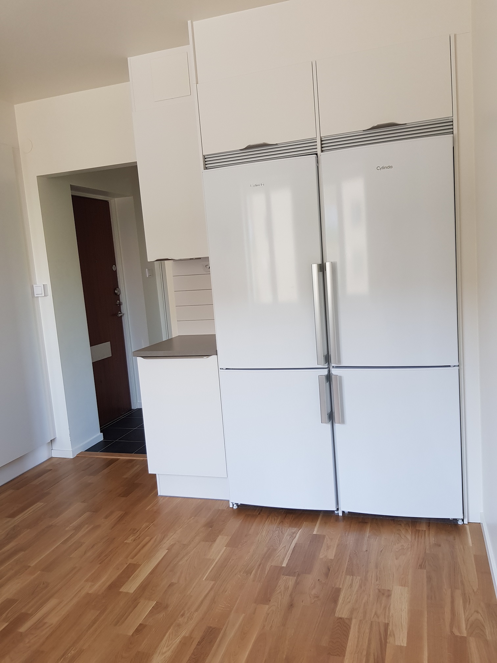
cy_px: 332
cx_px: 248
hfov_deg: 53.1
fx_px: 498
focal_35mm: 26
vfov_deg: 67.3
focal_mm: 4.2
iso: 64
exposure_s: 1/50
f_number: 1.7
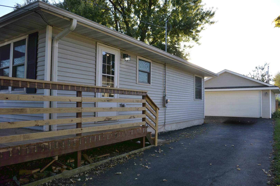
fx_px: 210
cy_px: 93
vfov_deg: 47.9
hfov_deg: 67.4
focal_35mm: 27
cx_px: 140
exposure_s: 1/125
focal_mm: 18
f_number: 5.6
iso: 110
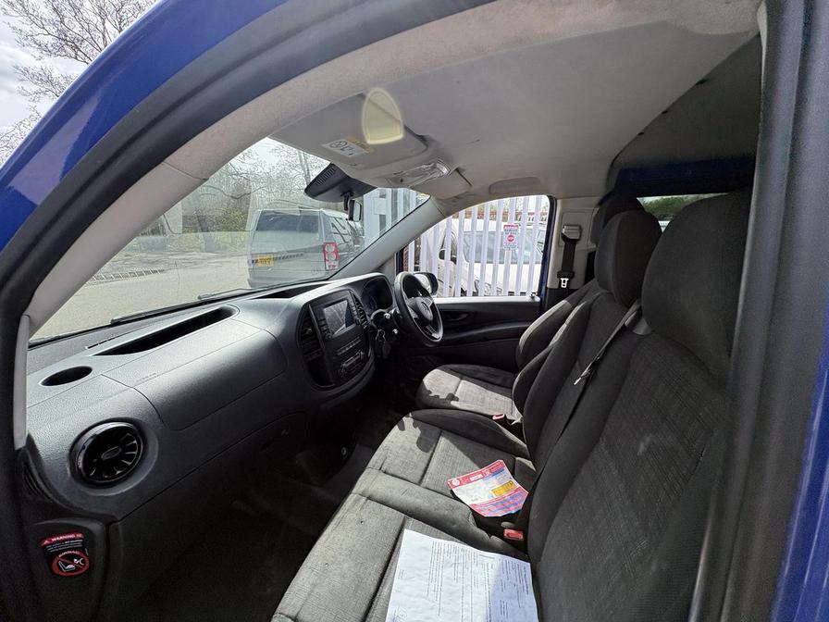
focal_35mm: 14
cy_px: 311
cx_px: 414
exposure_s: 1/631
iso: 50
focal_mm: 2.22
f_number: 2.2
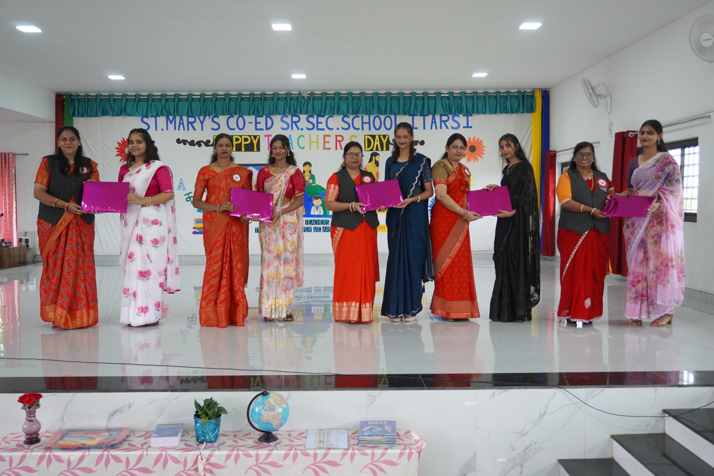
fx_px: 714
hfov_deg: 53.1
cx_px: 357
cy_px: 238
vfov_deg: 36.9
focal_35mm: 36
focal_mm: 24
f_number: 4.5
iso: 1000
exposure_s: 1/160
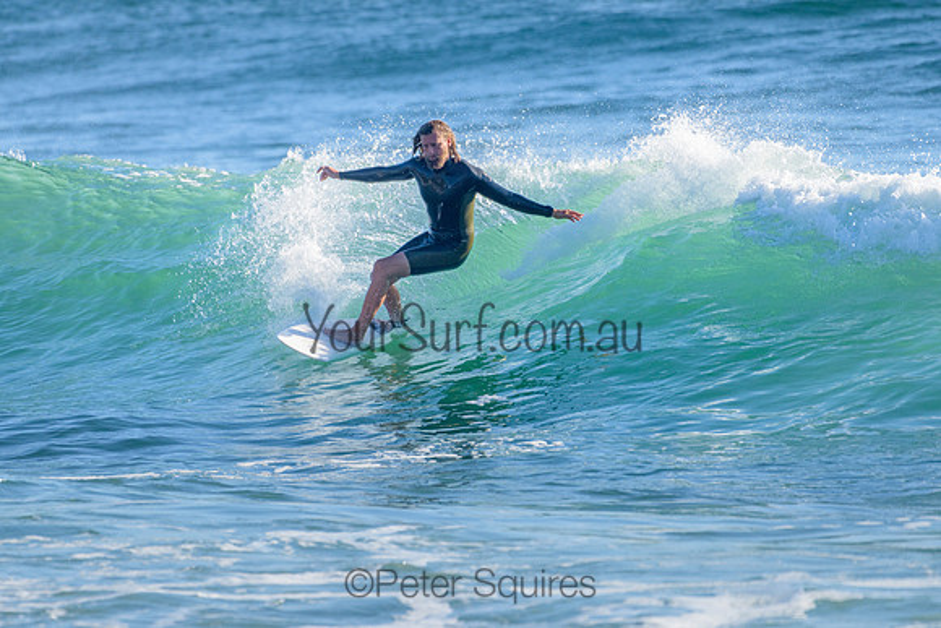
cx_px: 390
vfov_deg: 2.2
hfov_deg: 3.4
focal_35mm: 613
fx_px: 16027
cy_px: 261
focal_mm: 500
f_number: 5.6
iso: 320
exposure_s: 1/2000
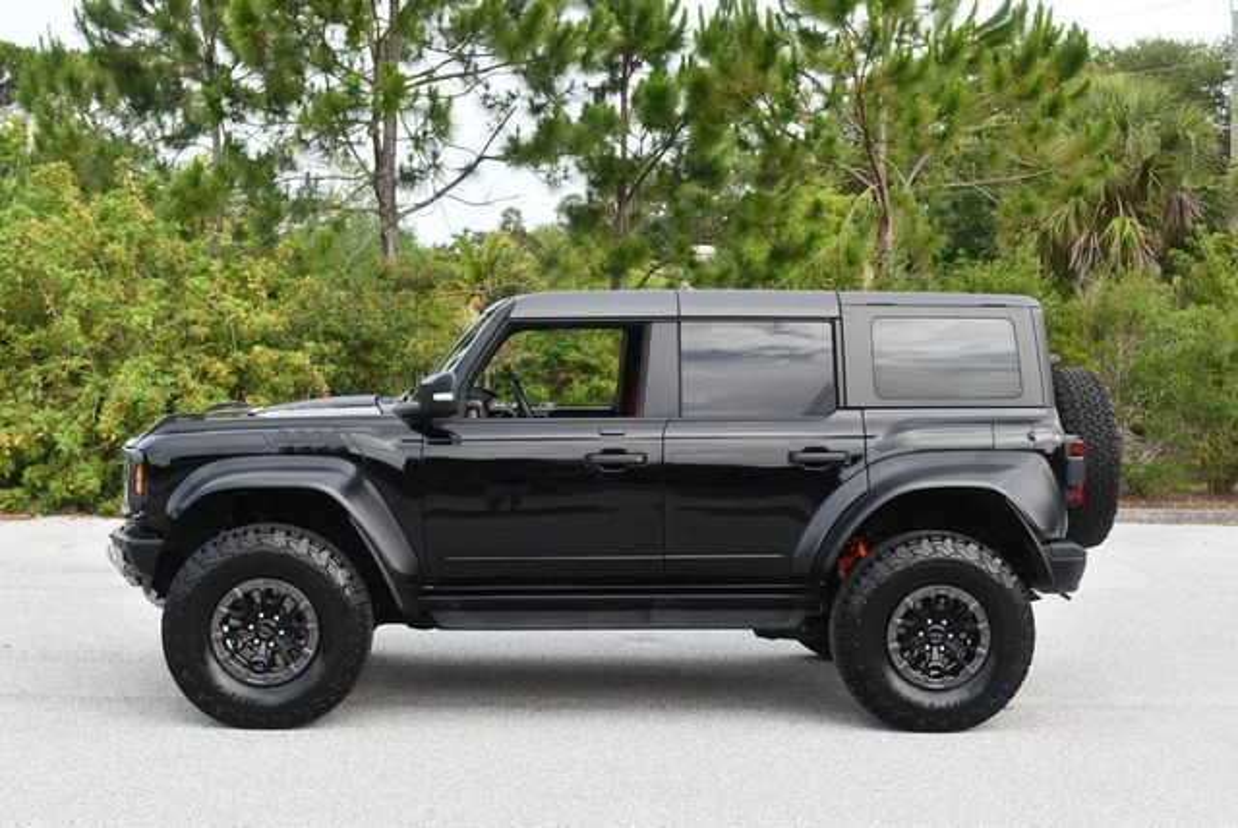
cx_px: 619
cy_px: 414
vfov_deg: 24.2
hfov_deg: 35.6
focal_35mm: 56
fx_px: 1927
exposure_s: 1/250
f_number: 5.6
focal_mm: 28
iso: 200
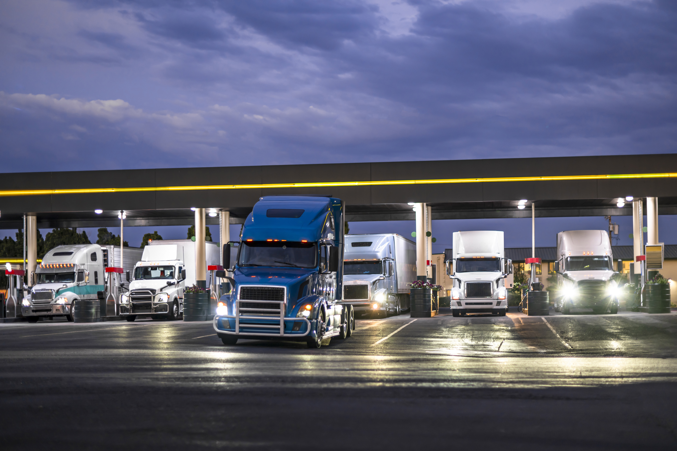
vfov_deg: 27.0
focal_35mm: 50
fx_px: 940
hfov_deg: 39.6
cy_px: 226
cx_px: 338
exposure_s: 1/50
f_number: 1.8
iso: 250
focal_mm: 50
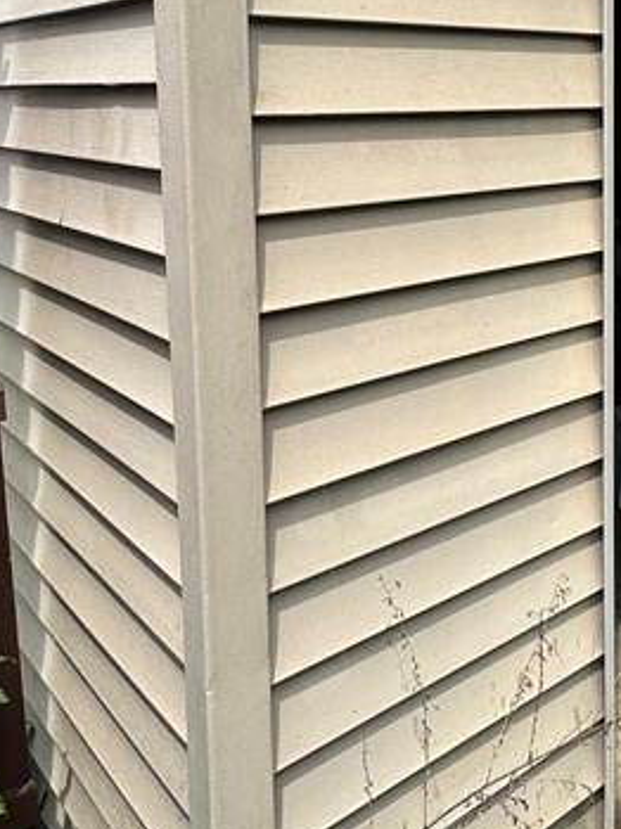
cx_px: 607
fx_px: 982
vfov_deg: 44.2
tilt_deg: -8.8
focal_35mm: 41
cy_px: 199
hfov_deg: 32.5
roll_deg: -0.9
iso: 50
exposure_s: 1/879
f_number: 2.2
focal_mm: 2.22
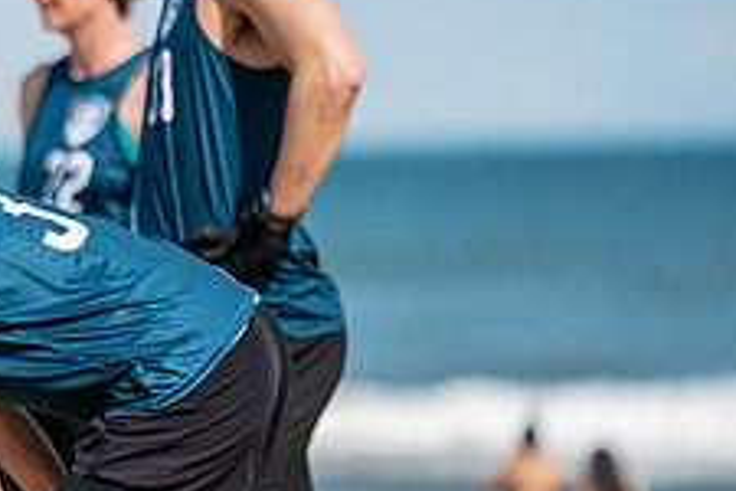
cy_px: 218
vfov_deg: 2.7
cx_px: -72
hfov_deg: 4.0
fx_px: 10549
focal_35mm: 516
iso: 160
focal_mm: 200
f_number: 2.8
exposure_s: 1/3200
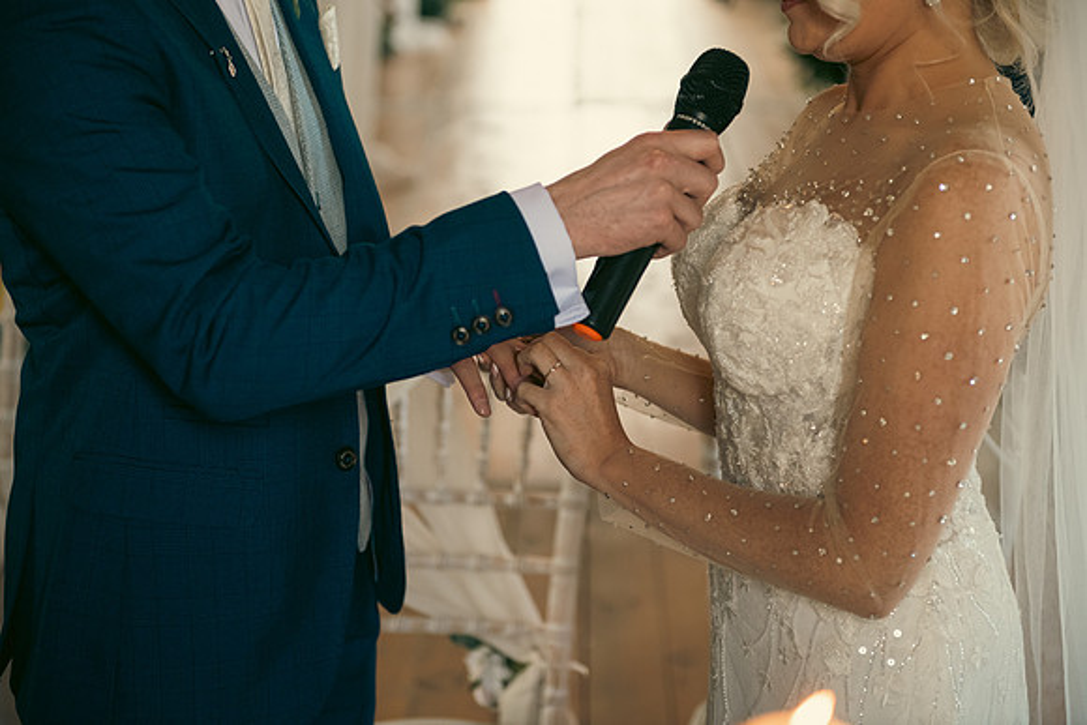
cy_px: 362
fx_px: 2114
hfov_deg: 28.8
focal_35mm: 70
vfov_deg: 19.5
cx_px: 544
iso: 640
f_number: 3.5
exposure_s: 1/160
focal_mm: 70
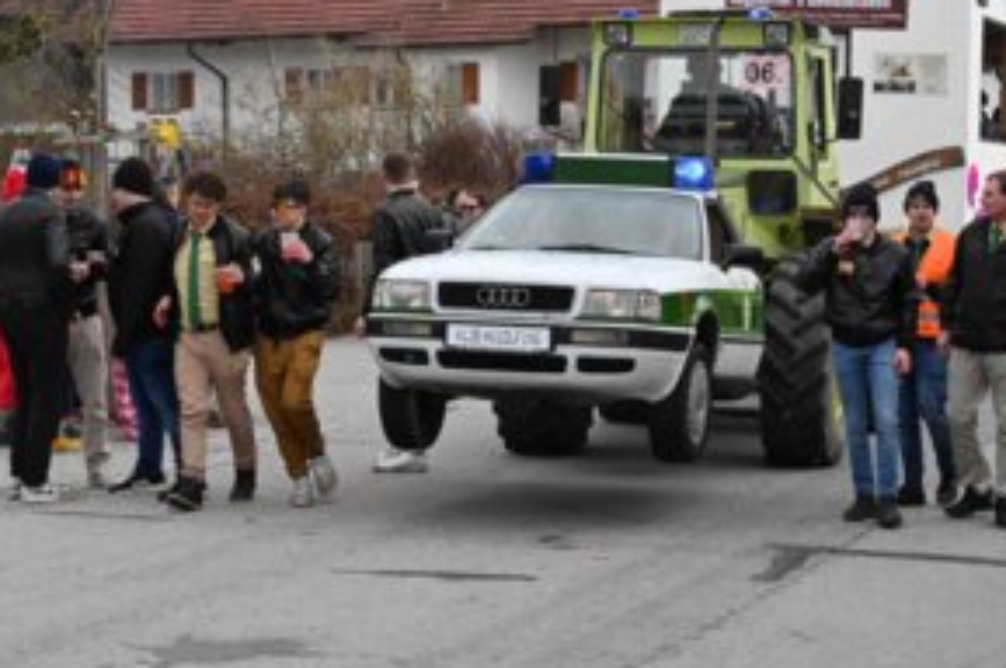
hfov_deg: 21.0
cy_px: 250
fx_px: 2708
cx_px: 637
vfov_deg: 14.1
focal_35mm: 97
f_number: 10
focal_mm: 70
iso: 2500
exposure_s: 1/1250
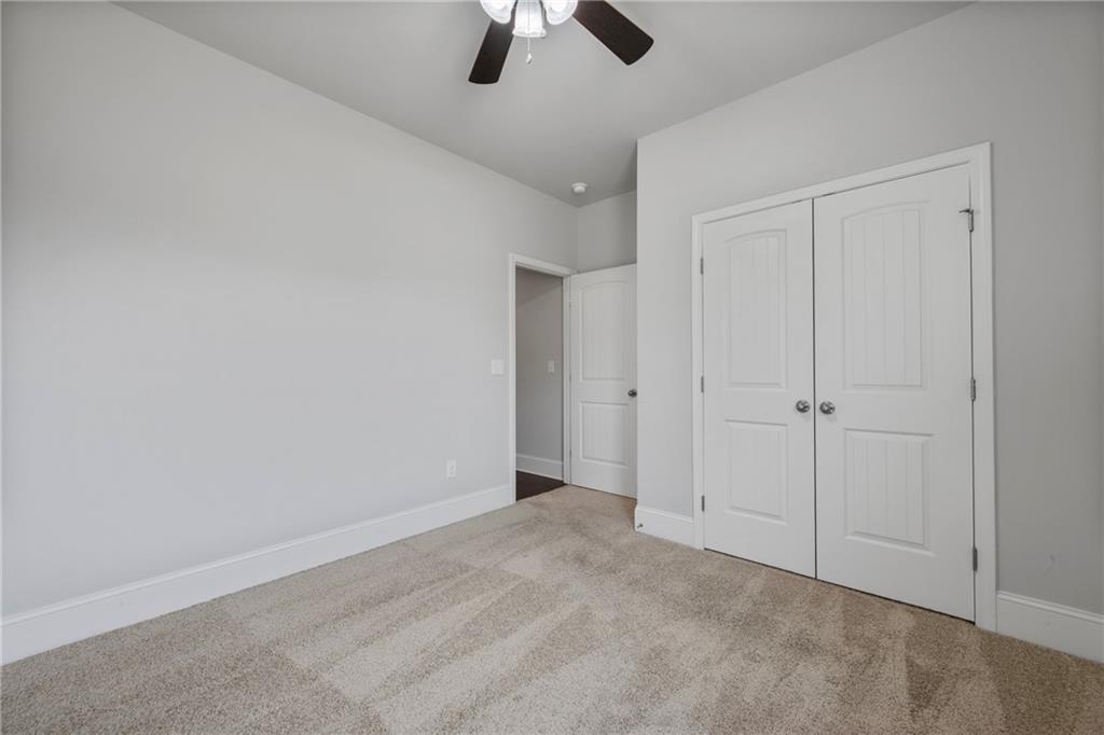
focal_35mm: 14
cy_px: 368
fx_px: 429
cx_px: 552
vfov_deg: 81.2
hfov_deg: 104.3
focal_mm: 14
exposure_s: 1/160
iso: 400
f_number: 8
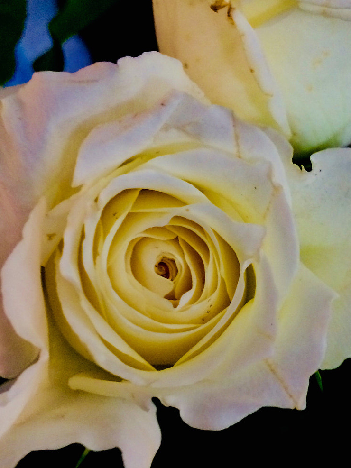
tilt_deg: -49.6
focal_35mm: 47
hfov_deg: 30.7
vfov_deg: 40.4
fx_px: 636
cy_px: 264
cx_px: 222
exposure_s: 1/30
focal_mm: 4.15
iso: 160
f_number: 2.2
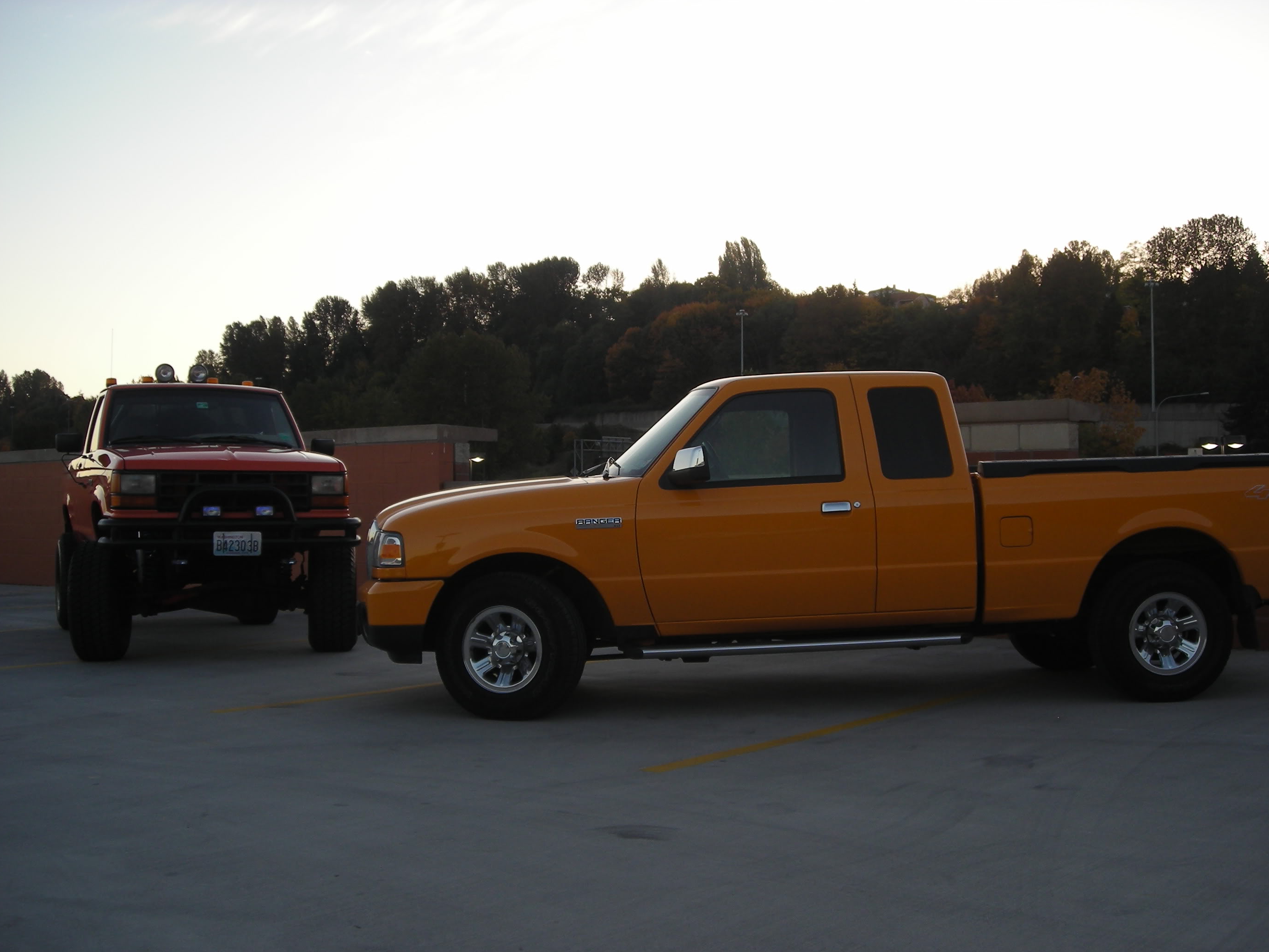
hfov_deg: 47.9
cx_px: 647
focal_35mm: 39
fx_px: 1430
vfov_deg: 36.8
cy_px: 483
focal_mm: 6.3
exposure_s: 1/130
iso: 50
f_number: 3.2
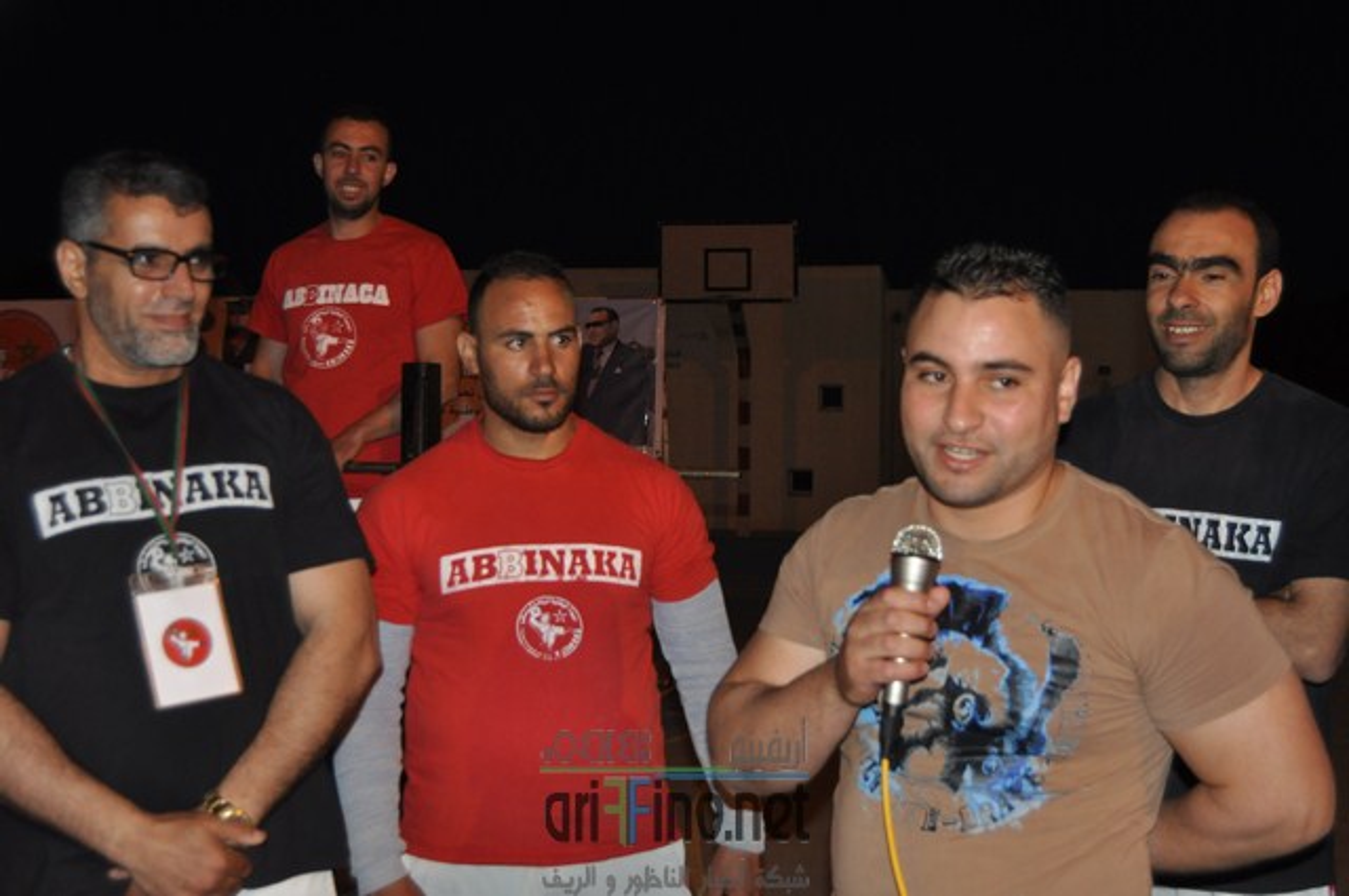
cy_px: 448
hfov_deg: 42.4
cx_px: 674
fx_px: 1740
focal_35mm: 46
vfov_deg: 28.9
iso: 800
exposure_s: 1/60
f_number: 4.2
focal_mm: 31
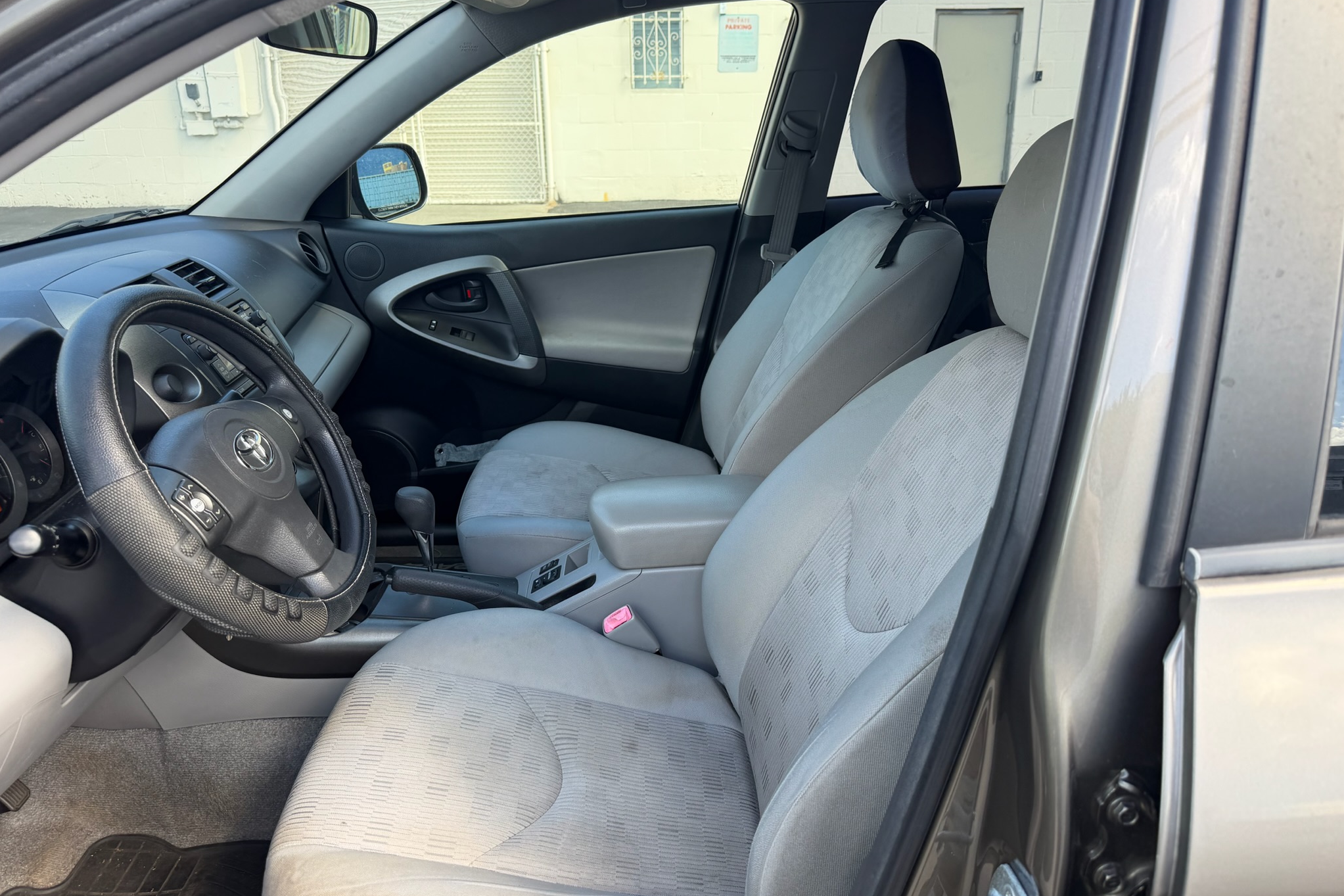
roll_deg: +0.7
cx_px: 672
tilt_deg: -17.2
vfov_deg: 51.2
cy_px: 422
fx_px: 933
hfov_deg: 71.5
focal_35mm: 25
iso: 80
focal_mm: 6.76
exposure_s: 1/428
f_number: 1.78
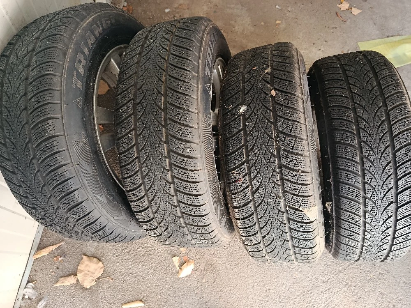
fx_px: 285
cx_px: 206
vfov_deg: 56.8
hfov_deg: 71.6
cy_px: 154
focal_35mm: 24
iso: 1054
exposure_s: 1/100
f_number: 1.7
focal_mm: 5.24
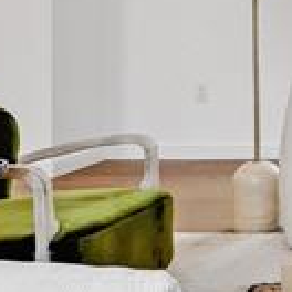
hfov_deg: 14.4
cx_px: 642
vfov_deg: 18.2
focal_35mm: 92
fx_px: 878
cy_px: -23
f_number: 9
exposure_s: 1/80
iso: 1000
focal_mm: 14
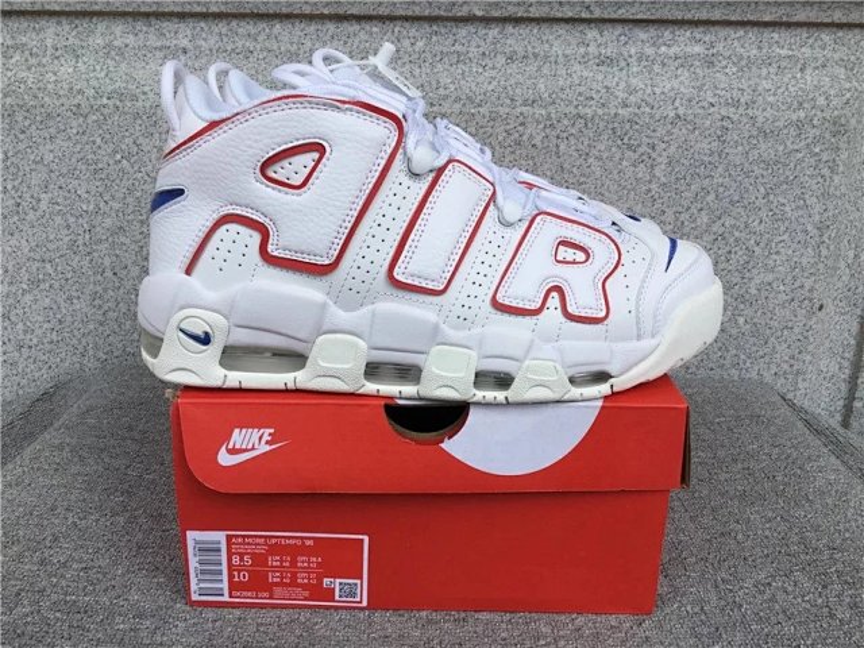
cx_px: 432
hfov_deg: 58.4
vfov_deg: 45.4
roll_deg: -0.3
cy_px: 324
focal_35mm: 31
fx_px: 774
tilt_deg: -18.3
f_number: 2.4
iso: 25
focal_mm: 3.3
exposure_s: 1/858
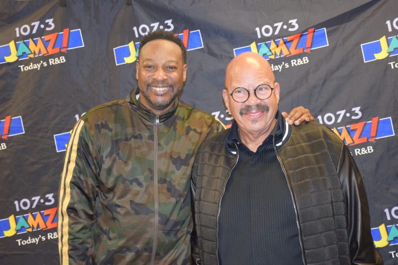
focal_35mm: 60
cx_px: 199
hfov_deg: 33.4
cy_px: 132
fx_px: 663
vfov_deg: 22.6
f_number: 4.5
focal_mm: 40
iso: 2000
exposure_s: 1/60
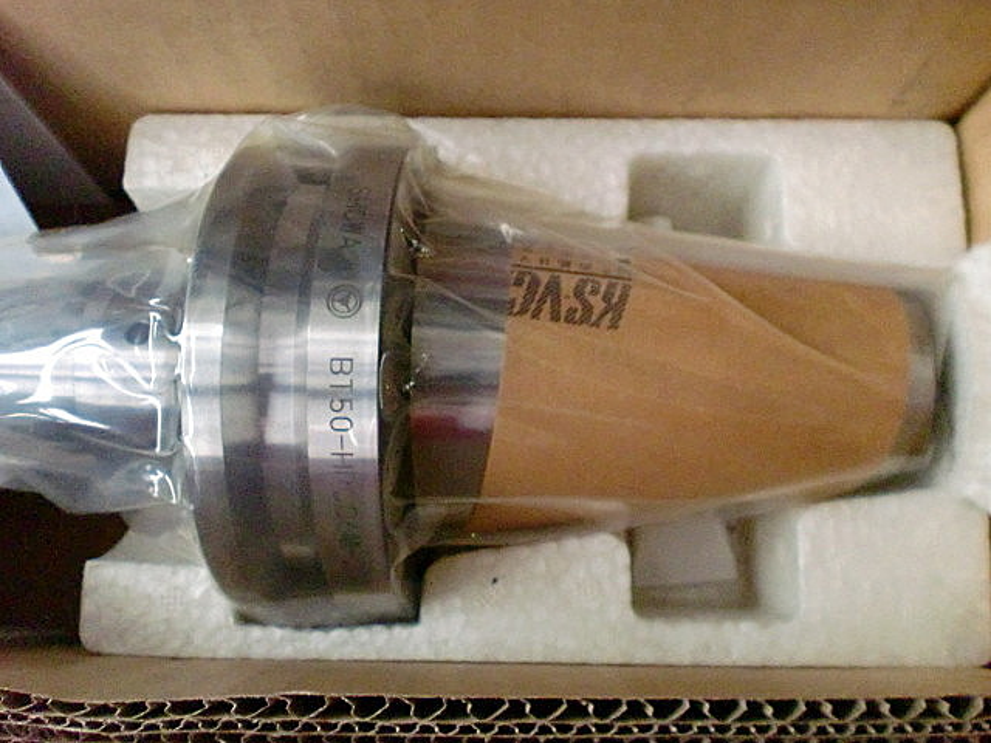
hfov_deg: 52.6
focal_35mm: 35
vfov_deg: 40.7
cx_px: 496
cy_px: 372
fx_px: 1002
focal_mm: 6.3
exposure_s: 1/60
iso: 1250
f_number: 3.1
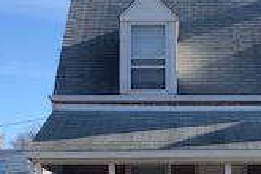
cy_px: 212
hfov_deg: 18.1
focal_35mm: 113
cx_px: 168
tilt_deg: +0.9
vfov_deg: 11.9
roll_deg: +0.6
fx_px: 819
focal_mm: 3.99
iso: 20
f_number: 1.8
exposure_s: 1/1143
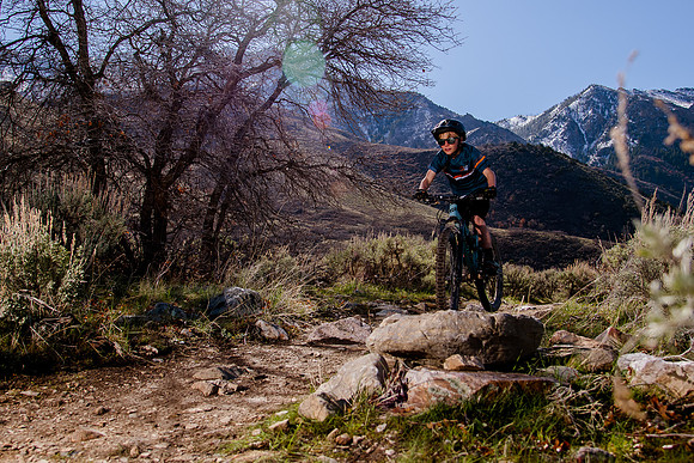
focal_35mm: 34
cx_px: 333
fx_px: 655
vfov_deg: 38.9
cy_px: 219
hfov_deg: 55.8
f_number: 5
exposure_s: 1/1250
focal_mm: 24
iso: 160
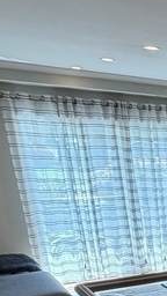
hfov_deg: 14.7
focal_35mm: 61
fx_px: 480
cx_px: 371
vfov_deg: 31.0
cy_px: 317
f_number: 2.2
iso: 200
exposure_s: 1/120
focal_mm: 2.22
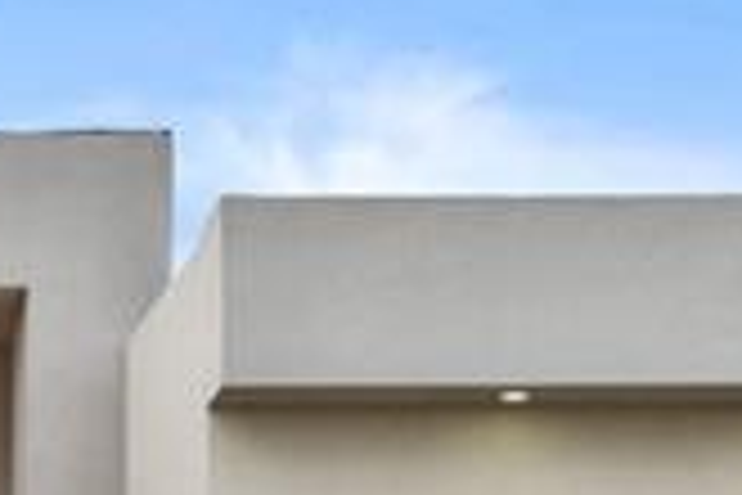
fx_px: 4864
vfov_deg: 5.6
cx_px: -427
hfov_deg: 8.5
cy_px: 1148
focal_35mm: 236
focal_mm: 38
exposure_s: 1/250
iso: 100
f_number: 5.6
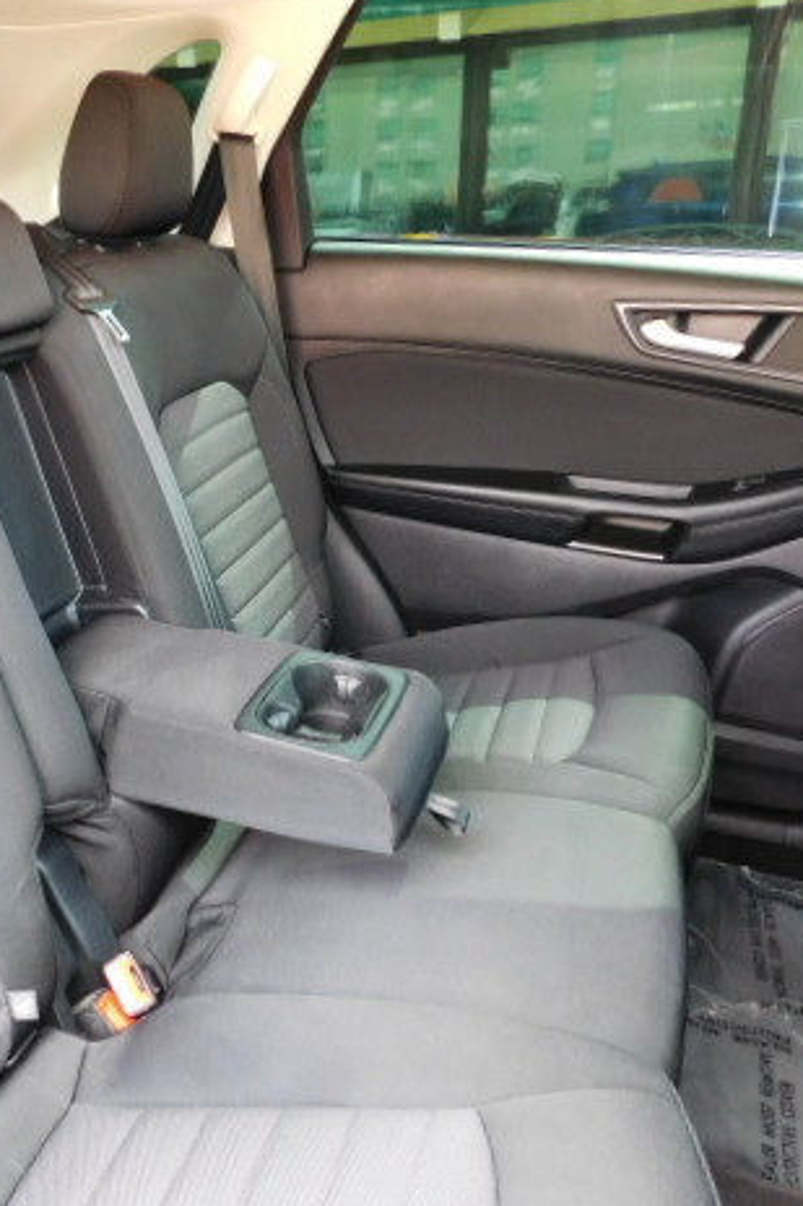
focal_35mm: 33
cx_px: 135
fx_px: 1105
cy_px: 608
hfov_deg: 38.1
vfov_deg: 57.2
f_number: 3
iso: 360
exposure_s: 1/30
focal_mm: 4
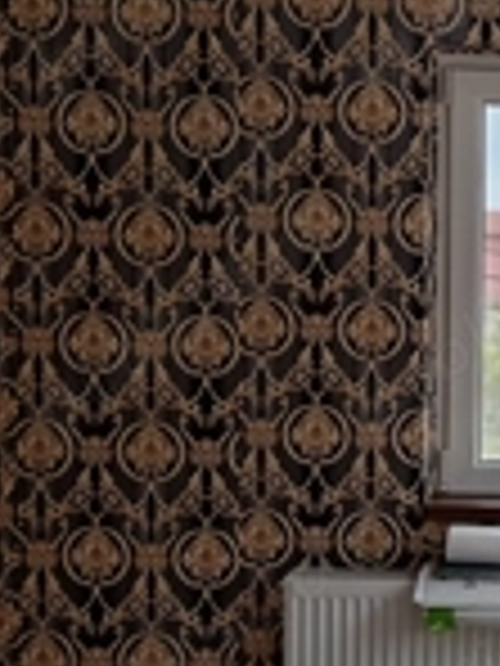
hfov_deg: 18.7
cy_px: 396
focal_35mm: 73
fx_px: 1406
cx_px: 658
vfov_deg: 26.6
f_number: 1.8
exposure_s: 1/50
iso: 100
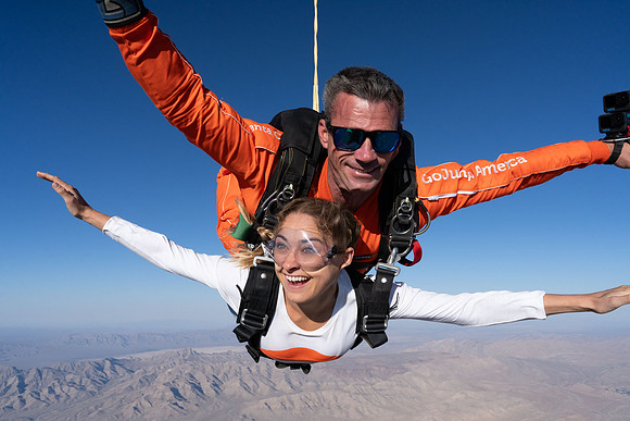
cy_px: 210
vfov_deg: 53.2
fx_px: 420
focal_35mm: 24
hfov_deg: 73.7
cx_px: 315
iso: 800
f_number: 11
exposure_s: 1/2000
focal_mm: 24
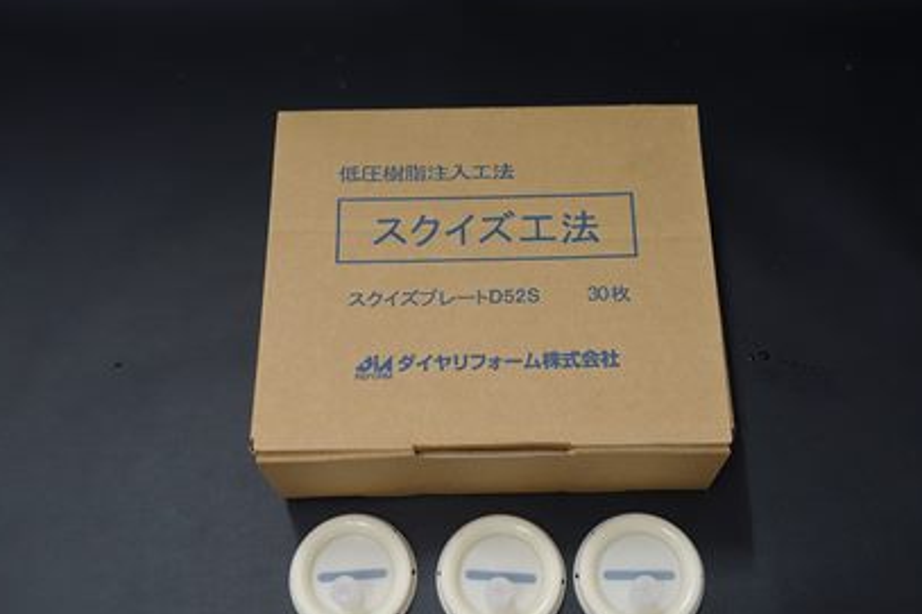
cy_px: 357
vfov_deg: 31.1
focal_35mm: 43
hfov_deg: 45.4
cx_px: 467
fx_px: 1101
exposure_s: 1/25
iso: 800
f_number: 2.8
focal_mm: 12.99
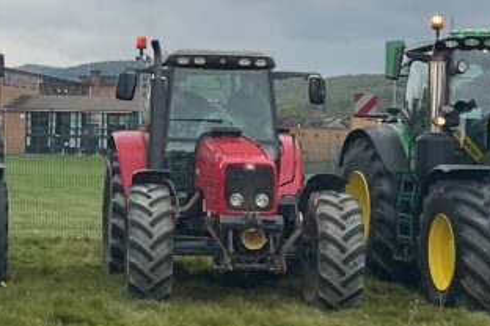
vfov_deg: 13.8
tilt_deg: +2.3
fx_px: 1347
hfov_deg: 20.0
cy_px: 111
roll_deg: -0.6
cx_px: -6
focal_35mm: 99
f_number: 1.8
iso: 16
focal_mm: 3
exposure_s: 1/574
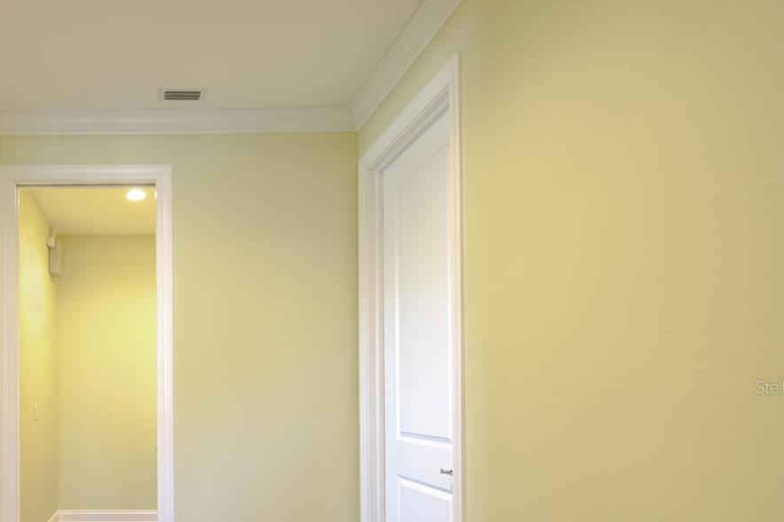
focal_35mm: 27
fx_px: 588
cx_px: 129
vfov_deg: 46.3
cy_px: 387
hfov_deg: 60.5
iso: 125
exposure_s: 1.3
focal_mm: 10
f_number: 3.5
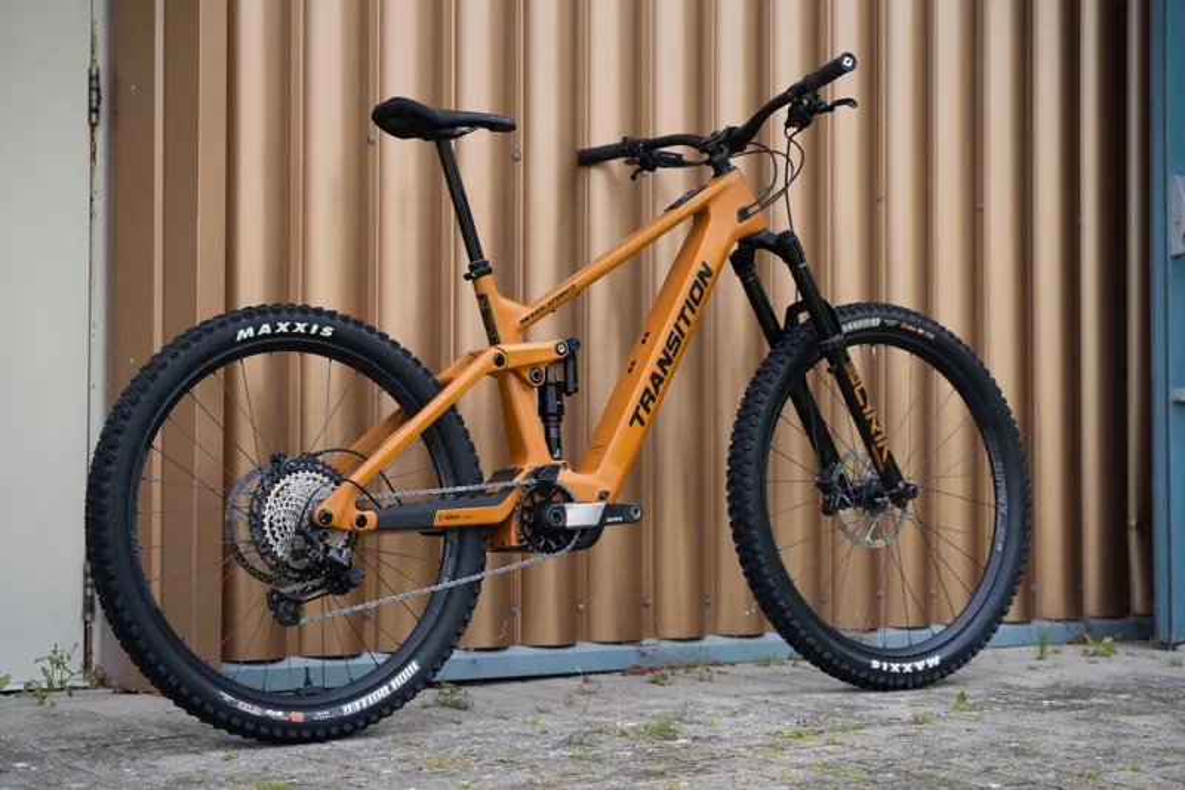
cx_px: 592
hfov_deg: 30.5
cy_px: 395
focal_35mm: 66
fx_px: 2172
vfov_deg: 20.6
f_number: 3.5
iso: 1000
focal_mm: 66
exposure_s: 1/3200
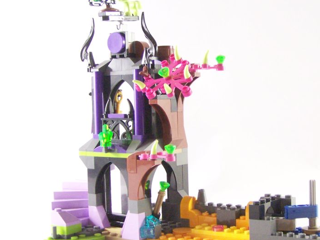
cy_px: 128
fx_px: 582
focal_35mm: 63
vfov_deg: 23.3
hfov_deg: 30.4
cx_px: 225
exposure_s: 1/45
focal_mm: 7.1
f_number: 3.2
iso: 400
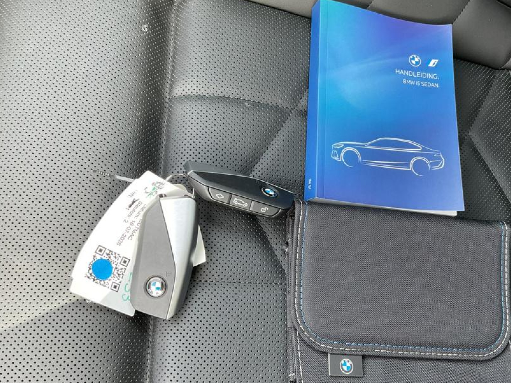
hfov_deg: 50.0
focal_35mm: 37
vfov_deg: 38.6
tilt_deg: -74.5
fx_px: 546
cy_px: 211
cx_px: 290
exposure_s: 1/60
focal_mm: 3
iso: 50
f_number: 1.8
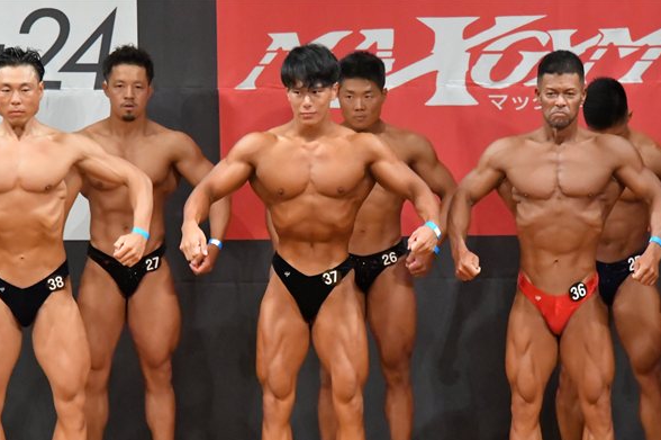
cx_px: 322
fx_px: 6531
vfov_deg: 3.9
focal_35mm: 356
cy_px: 288
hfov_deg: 5.8
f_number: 5.6
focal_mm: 180
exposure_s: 1/400
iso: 11400
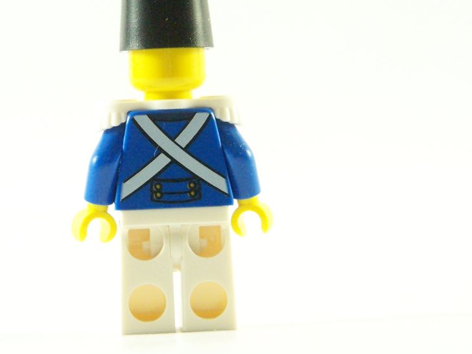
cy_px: 138
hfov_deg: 11.1
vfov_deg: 8.3
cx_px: 176
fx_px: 2427
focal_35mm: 178
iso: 400
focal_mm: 21.2
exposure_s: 1/60
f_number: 3.6
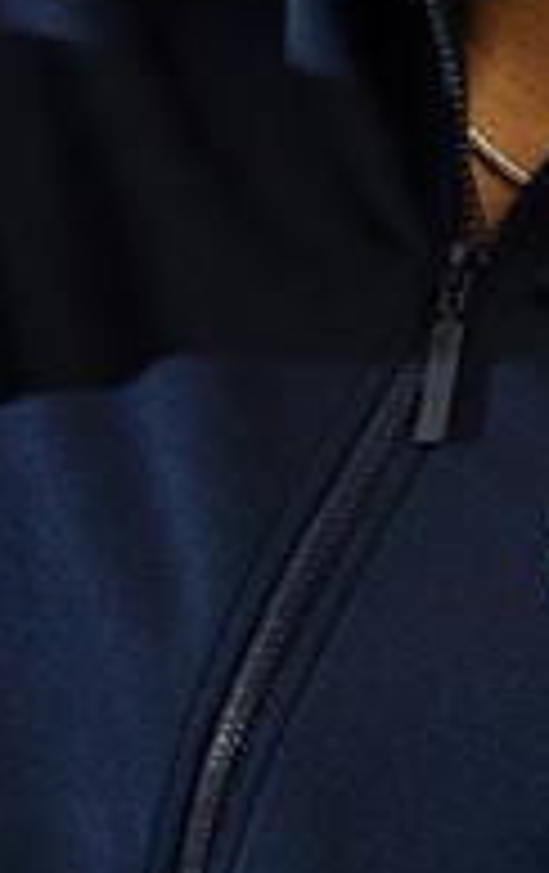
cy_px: 284
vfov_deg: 9.6
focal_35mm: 219
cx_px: 349
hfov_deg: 6.0
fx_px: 5220
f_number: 4
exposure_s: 1/160
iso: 200
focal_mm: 38
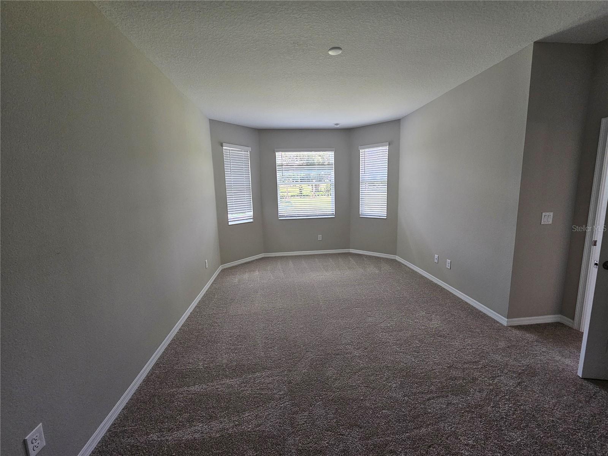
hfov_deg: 106.2
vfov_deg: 89.9
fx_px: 228
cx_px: 304
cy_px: 228
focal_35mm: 13
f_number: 2.2
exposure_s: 1/60
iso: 100
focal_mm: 2.2
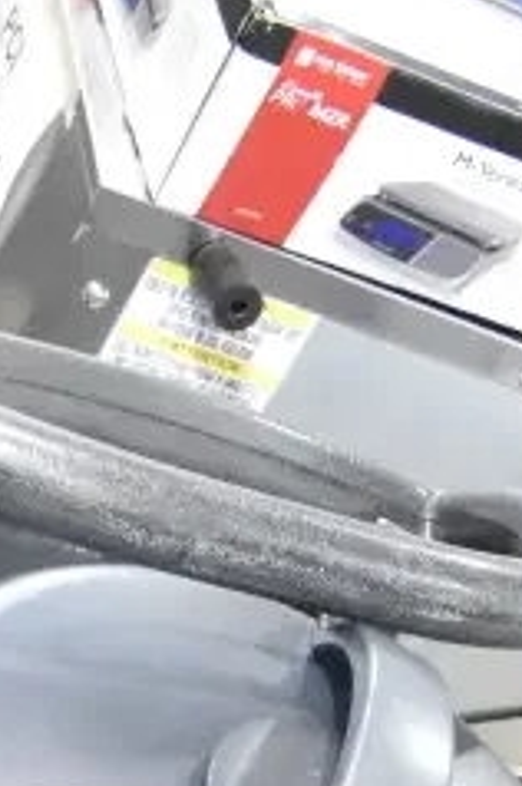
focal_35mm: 104
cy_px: 1442
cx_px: -112
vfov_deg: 16.3
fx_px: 2268
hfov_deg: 12.8
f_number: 5
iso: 6400
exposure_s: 1/100
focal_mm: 18
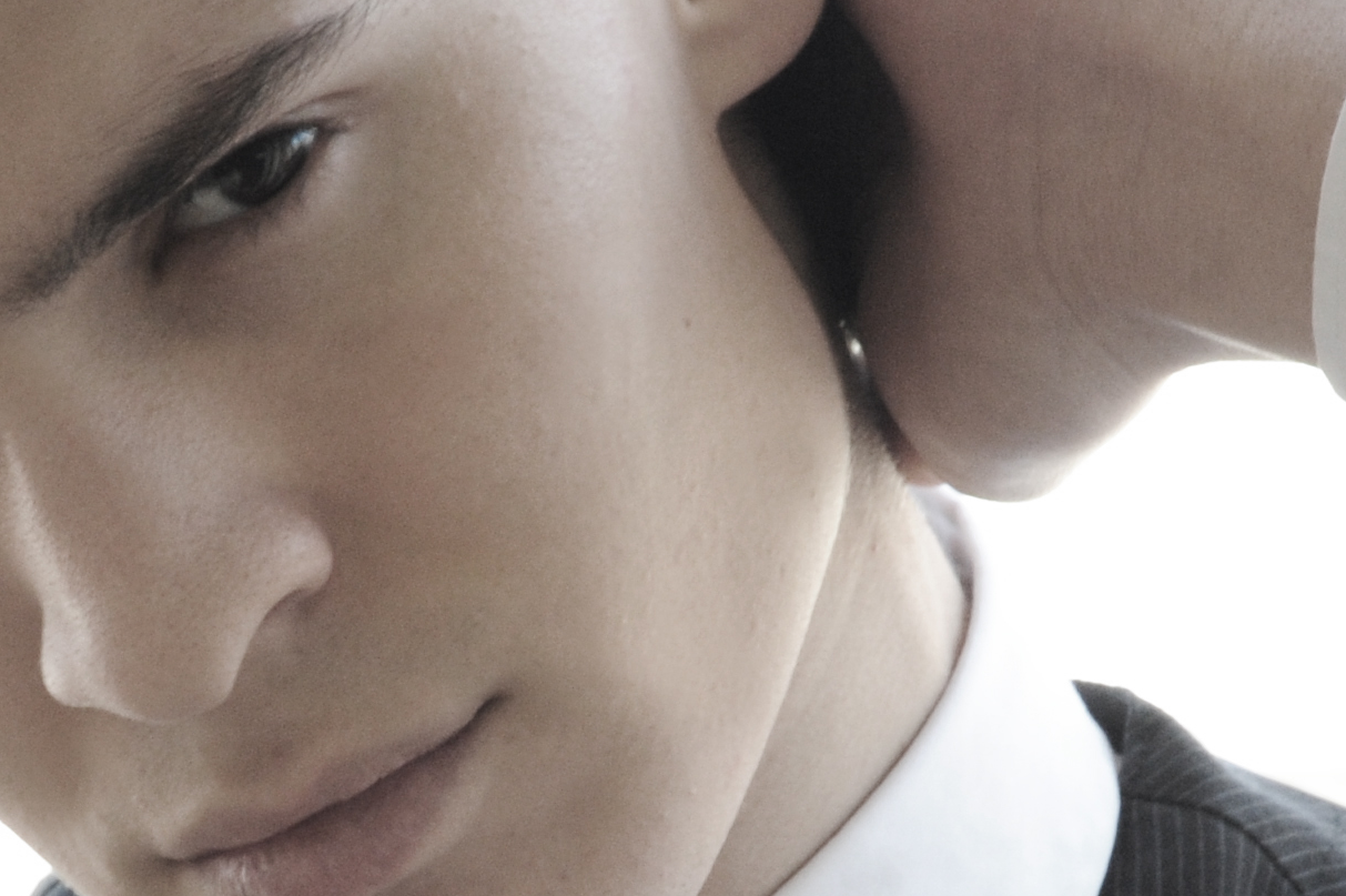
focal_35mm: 421
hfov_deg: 4.9
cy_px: 866
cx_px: 585
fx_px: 15730
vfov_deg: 3.3
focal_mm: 120
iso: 1600
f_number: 14
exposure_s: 1/125
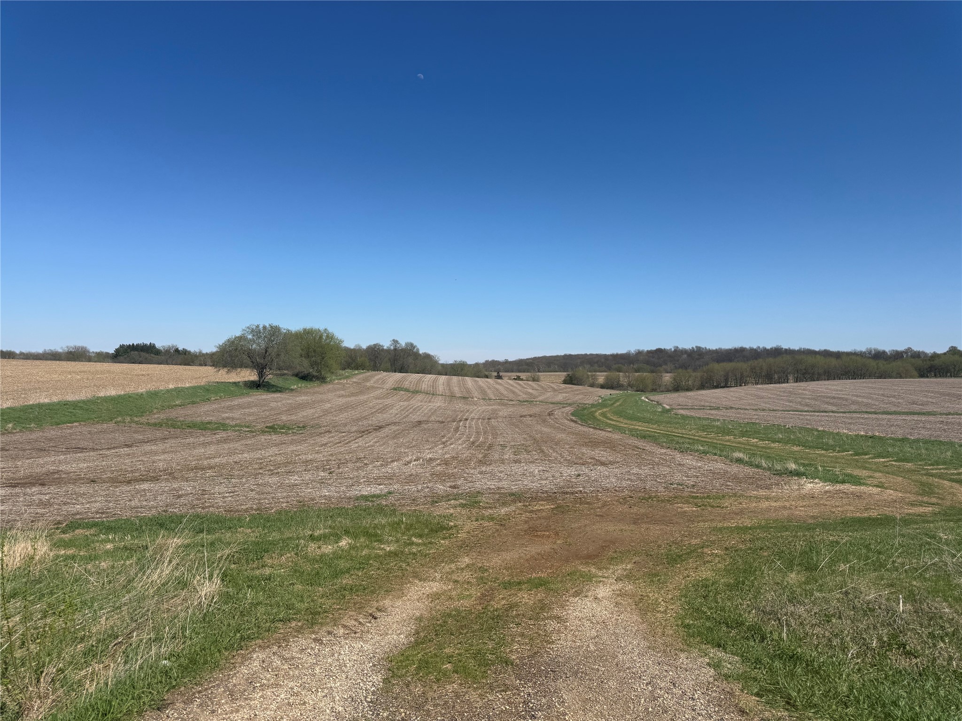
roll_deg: -0.9
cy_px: 360
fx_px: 667
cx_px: 481
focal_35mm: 24
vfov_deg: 56.8
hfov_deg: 71.6
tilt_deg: +0.0
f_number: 1.78
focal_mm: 6.76
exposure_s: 1/7353
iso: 80
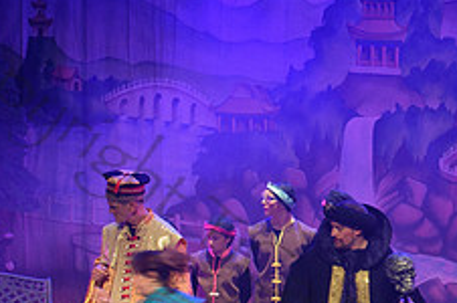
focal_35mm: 103
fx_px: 1306
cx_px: 451
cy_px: 216
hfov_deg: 19.3
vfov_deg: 13.2
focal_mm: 27
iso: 1250
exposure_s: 1/60
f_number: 5.6
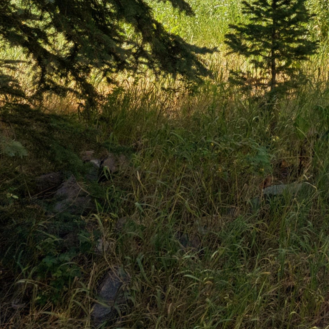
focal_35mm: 51
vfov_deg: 30.1
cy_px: -31
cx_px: 504
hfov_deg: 24.9
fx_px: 548
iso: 250
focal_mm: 16
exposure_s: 1/400
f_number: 8
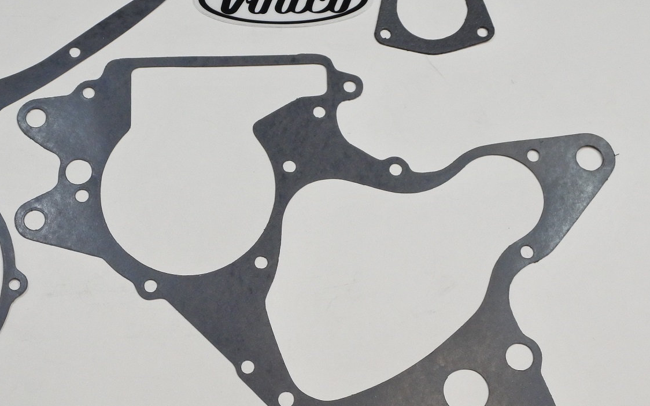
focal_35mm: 59
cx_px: 180
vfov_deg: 21.9
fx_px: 1045
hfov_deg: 34.0
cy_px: 142
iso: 640
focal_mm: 14
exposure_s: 1/125
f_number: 4
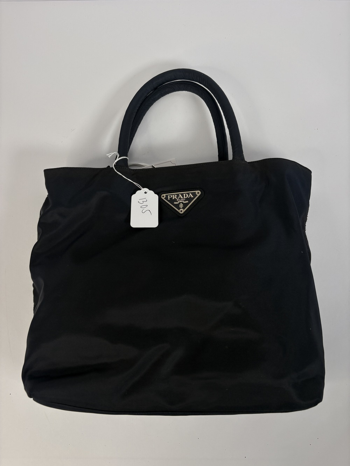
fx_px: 350
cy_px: 233
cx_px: 175
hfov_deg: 53.1
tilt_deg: -80.9
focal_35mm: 26
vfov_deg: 67.3
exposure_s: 1/284
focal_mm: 5.96
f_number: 1.6
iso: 40
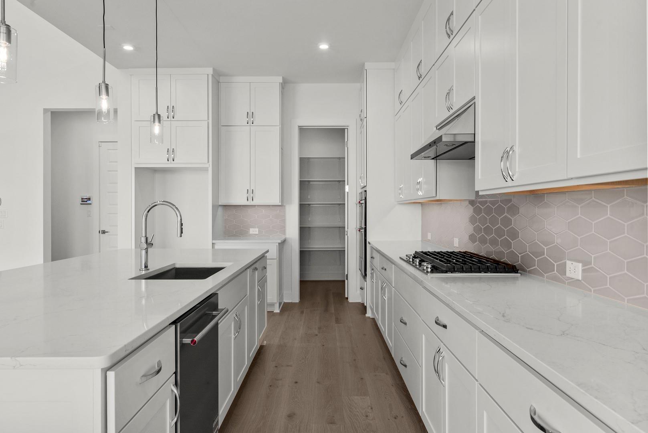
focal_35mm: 24
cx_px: 324
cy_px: 216
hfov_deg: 73.7
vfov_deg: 53.2
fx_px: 432
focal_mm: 24
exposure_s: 1/20
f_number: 11
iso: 640
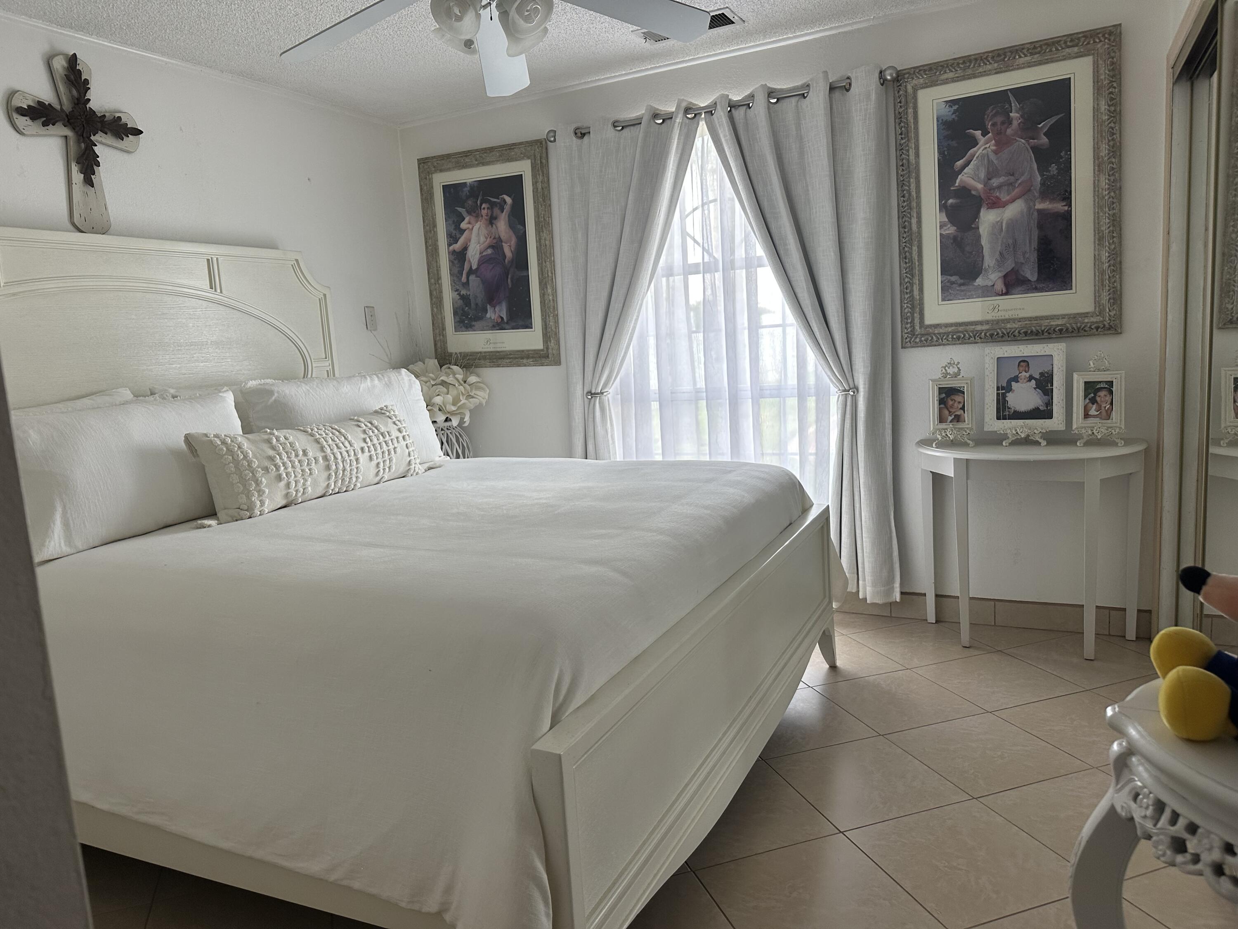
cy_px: 464
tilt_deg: -8.1
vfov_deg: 56.8
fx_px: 858
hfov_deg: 71.6
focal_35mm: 24
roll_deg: +3.4
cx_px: 619
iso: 160
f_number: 1.78
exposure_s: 1/60
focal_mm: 6.86
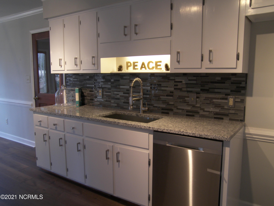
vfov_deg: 46.8
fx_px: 237
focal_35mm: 30
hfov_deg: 60.0
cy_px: 103
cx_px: 137
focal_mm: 6.4
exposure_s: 1/15
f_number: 3.2
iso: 100
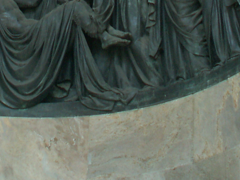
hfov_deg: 14.7
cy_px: -145
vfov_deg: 10.5
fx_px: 922
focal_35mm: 133
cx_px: 47
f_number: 2.8
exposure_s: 1/30
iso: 50
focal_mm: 5.86
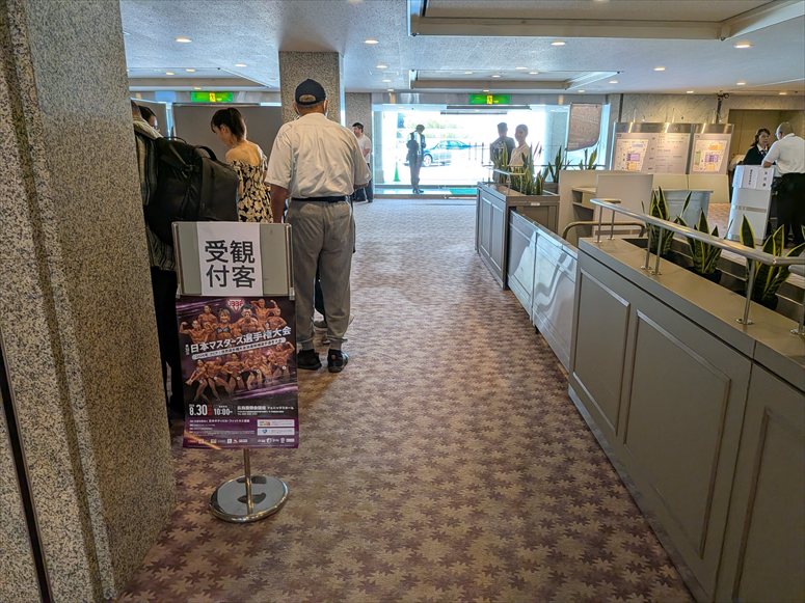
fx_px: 558
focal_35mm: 24
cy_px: 302
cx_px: 402
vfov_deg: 56.8
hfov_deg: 71.6
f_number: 1.7
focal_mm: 4.53
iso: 149
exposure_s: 1/120
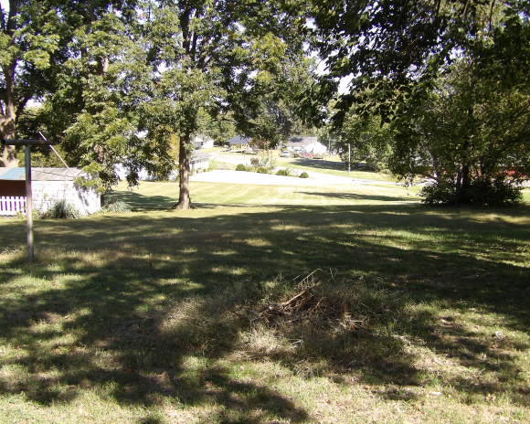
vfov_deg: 35.7
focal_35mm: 42
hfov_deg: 43.8
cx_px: 278
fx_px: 659
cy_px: 217
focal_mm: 7
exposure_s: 1/252
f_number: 3.7
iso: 100
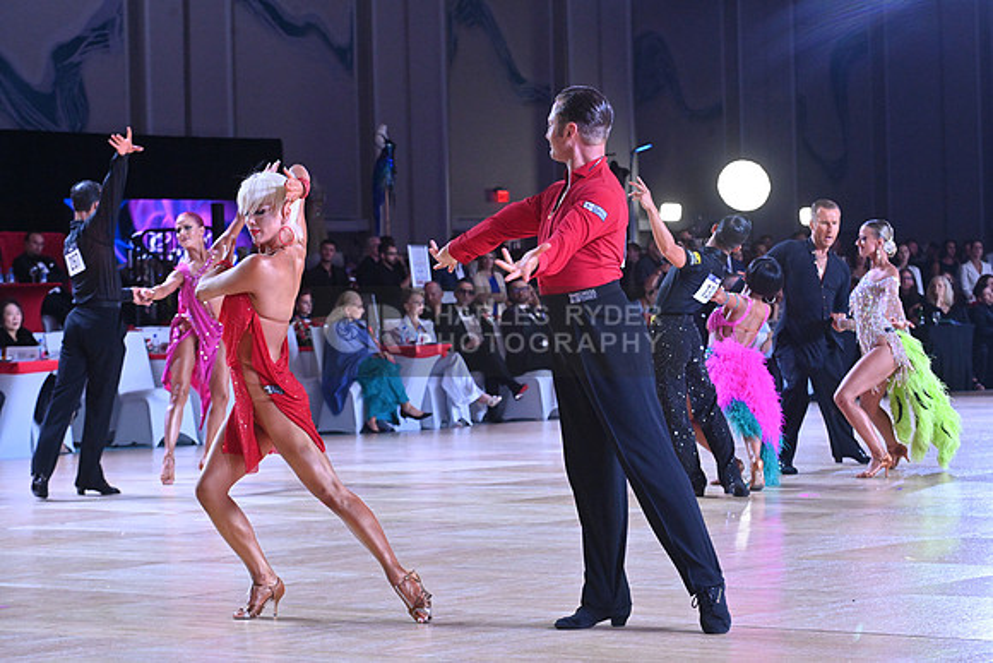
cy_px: 332
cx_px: 496
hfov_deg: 17.1
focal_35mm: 120
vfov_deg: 11.4
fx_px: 3311
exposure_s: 1/400
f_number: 8
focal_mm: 120
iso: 4000
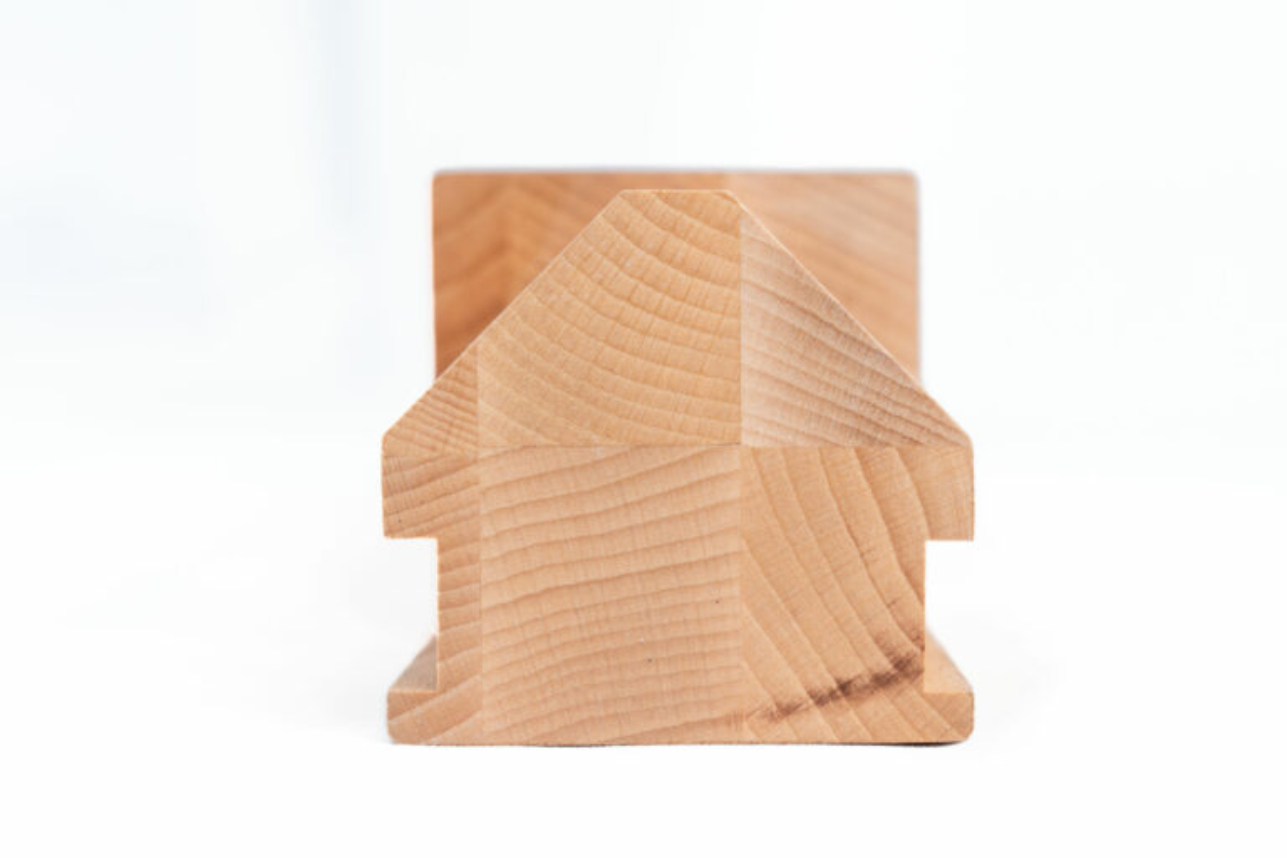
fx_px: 3753
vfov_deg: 13.0
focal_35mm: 105
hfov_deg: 19.5
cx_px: 644
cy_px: 429
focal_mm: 105
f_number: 9
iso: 1250
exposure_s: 1/125
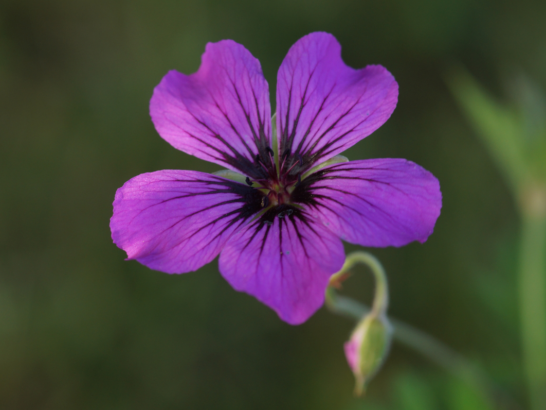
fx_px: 2570
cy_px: 204
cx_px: 306
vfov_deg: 9.1
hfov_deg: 12.1
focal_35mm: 163
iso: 200
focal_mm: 100
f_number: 4.5
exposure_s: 1/160
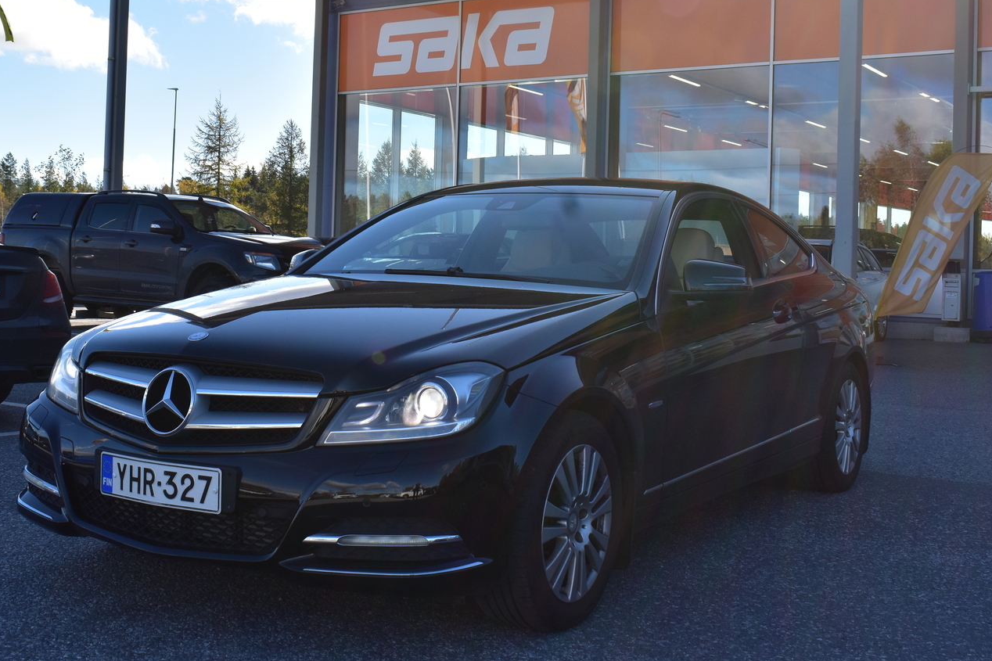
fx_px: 1267
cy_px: 275
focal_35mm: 46
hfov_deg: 42.7
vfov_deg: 29.2
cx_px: 455
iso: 400
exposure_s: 1/500
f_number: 11
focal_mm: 24
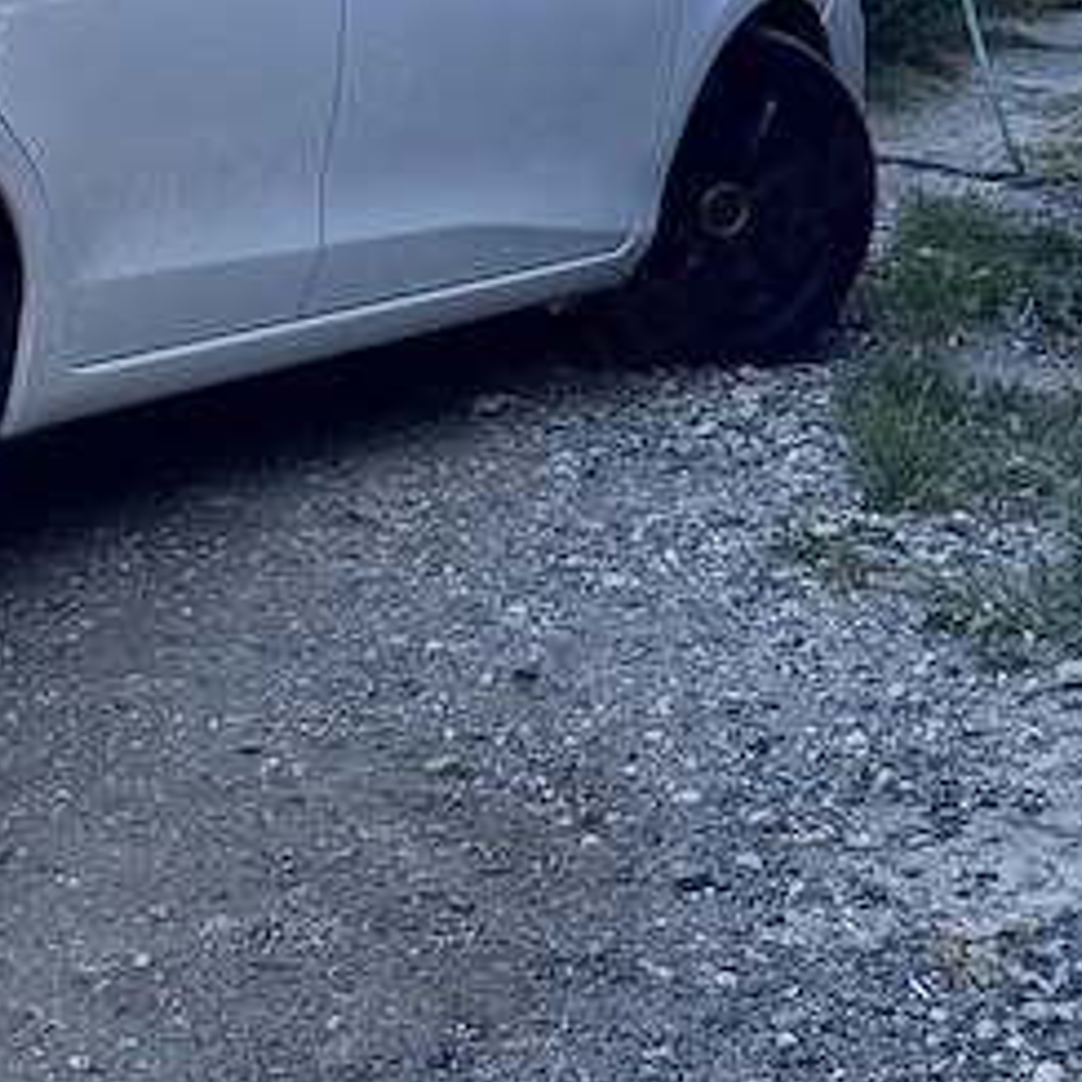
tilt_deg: -1.7
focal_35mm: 139
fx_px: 4916
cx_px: -182
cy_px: -288
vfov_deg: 12.2
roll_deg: +0.2
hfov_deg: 12.3
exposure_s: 1/1366
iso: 64
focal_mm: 6.76
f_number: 1.78
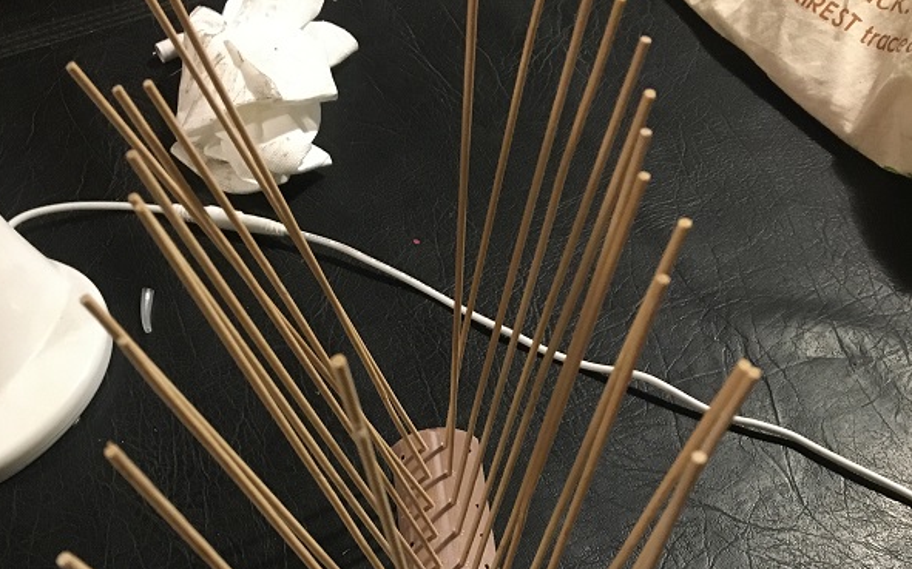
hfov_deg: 47.2
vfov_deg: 29.5
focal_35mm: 42
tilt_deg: -59.1
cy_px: 487
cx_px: 447
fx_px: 1044
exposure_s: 1/17
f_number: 2.2
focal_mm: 4.15
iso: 250
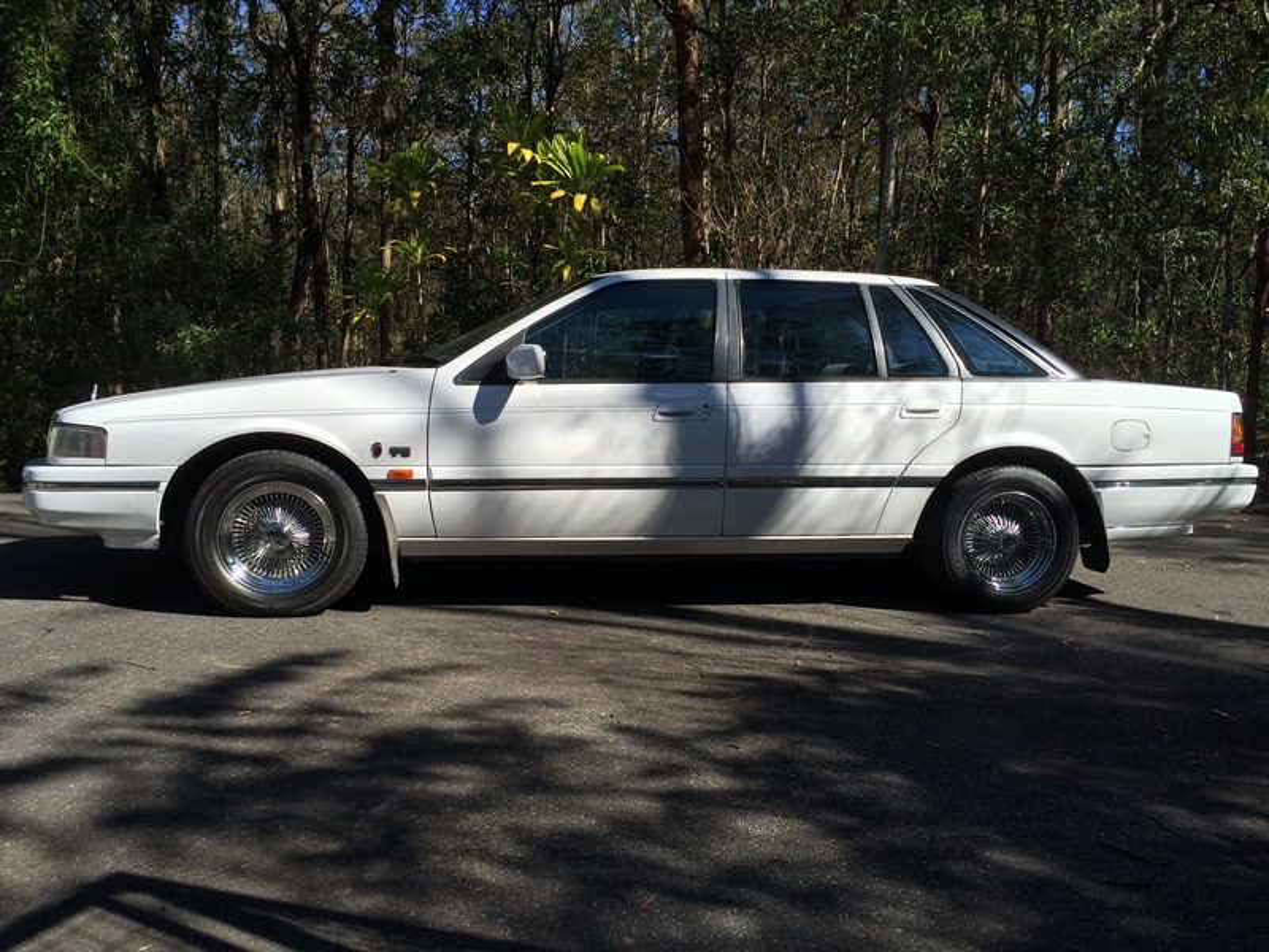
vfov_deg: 48.2
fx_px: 1063
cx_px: 634
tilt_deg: -5.9
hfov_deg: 61.7
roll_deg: -3.2
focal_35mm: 29
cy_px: 476
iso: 32
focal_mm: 4.15
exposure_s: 1/1466
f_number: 2.2
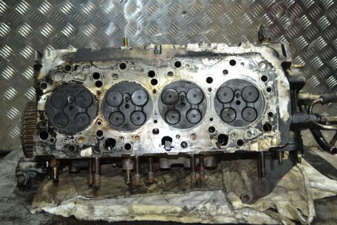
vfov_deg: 31.9
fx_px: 393
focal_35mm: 42
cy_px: 112
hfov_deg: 46.4
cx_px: 168
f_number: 4.5
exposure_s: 1/60
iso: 900
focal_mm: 28
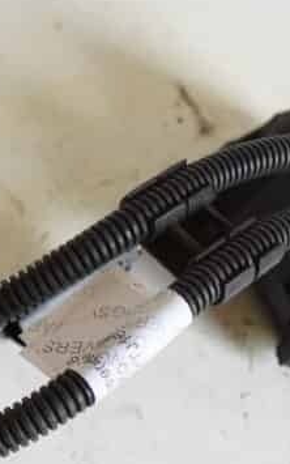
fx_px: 1226
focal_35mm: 97
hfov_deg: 13.5
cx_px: 209
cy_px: 249
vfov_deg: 21.4
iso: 400
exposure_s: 1/60
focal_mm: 22
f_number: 4
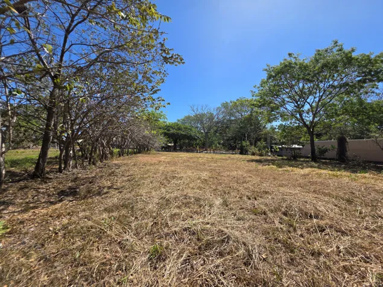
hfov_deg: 106.2
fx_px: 144
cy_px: 144
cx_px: 192
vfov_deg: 89.9
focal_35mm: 13
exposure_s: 1/1859
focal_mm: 2.2
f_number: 1.9
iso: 40
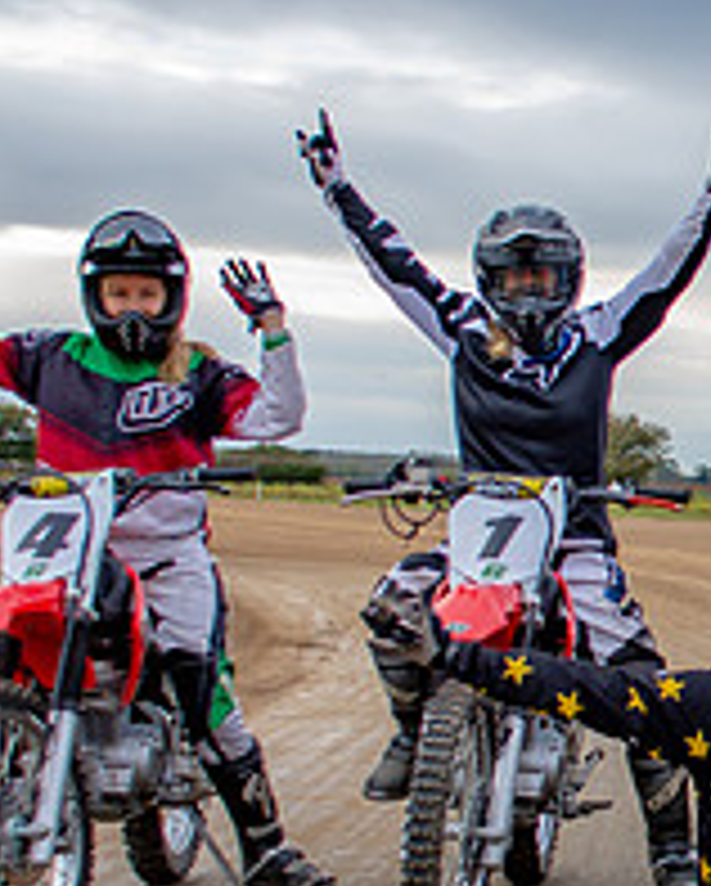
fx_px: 2390
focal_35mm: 91
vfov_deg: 21.0
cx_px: 972
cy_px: 555
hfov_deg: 15.9
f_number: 5
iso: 400
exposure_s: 1/250
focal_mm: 22
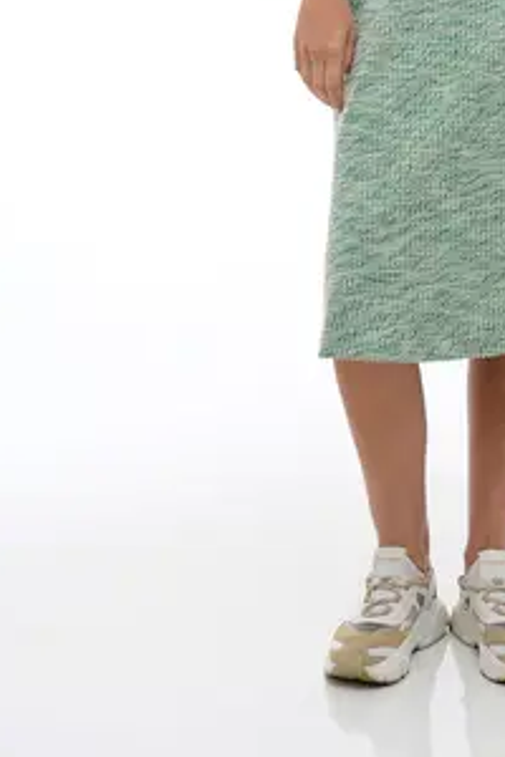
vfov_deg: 19.2
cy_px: 30
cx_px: 478
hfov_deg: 13.0
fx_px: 2188
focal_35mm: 104
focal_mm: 52
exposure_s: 1/160
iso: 200
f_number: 9
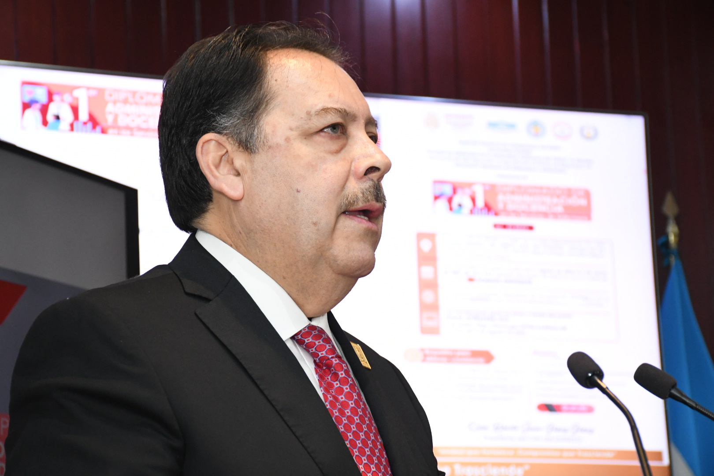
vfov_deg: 13.8
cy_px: 238
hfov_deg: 20.6
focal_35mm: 99
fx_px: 1963
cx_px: 357
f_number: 6.3
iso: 3200
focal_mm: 66
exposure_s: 1/125
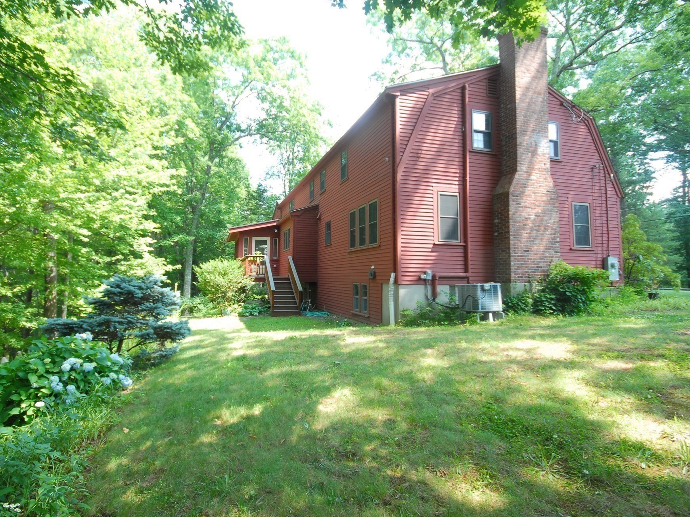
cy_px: 249
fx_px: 339
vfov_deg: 74.7
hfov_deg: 90.7
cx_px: 310
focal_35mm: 17
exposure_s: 1/60
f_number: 6.3
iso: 400
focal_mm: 10
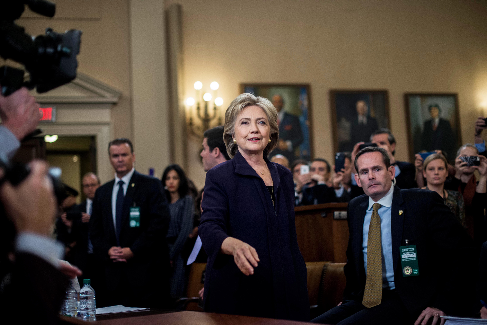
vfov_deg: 27.0
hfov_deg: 39.6
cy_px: 162
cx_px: 244
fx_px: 677
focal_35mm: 50
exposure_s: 1/400
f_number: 2
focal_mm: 50
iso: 1250
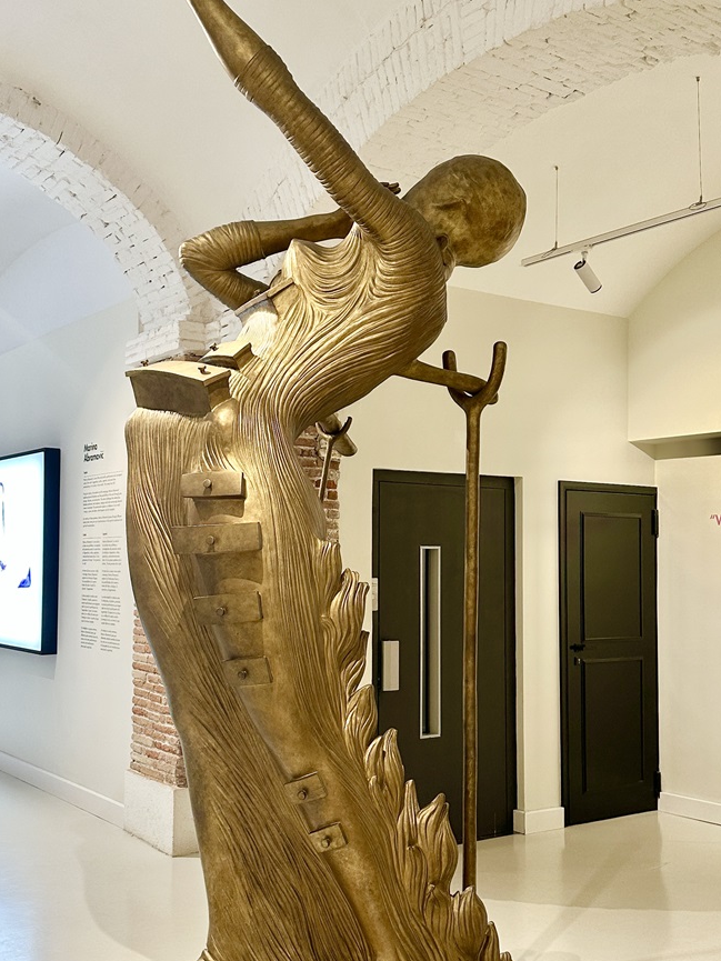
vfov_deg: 50.1
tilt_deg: +2.2
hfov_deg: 38.6
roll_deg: -0.5
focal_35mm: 37
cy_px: 509
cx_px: 322
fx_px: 1027
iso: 200
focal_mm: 6.86
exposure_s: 1/100
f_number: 1.78
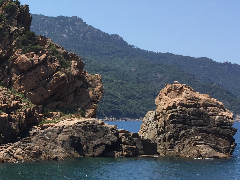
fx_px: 478
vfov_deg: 21.3
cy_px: 95
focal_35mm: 69
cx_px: -25
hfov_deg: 26.0
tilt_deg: +3.0
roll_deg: -1.6
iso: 32
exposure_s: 1/2198
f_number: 2.2
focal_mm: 4.15
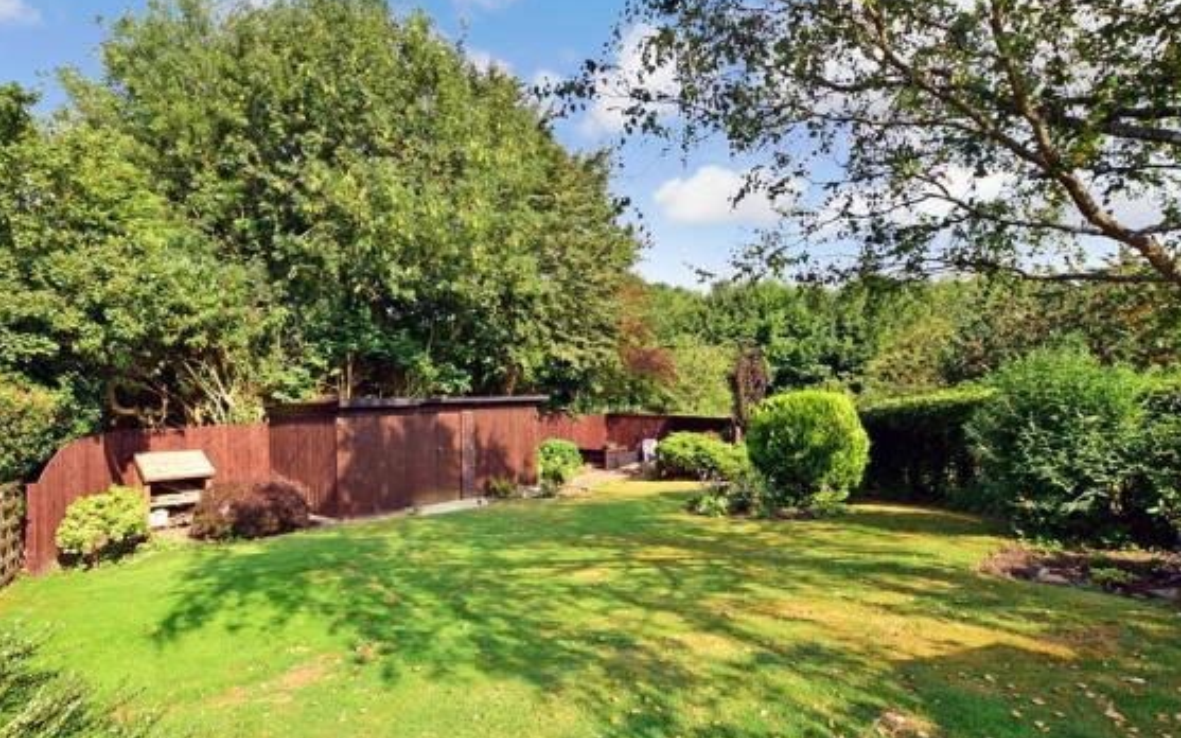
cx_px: 558
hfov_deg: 91.0
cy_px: 404
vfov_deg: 64.8
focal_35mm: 18
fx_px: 579
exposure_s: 1/250
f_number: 13
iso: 400
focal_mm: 10
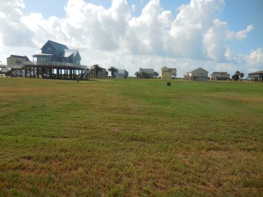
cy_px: 98
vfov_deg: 54.9
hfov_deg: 69.4
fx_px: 190
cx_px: 132
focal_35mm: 25
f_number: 6.6
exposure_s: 1/640
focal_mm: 4.5
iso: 125
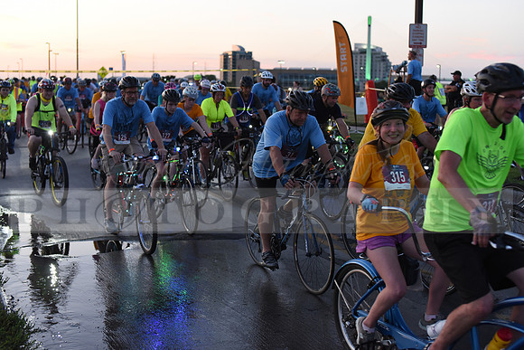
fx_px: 728
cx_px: 262
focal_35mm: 50
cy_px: 175
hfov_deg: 39.6
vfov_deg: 27.0
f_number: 3.2
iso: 2500
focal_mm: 50
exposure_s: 1/400
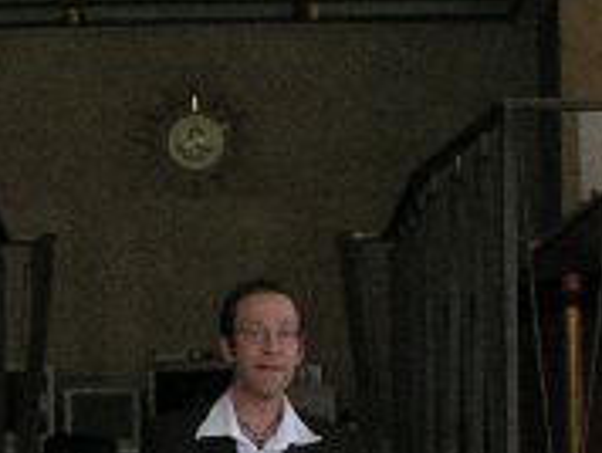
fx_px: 2734
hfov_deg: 12.4
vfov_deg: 9.1
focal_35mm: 157
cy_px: 818
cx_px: -61
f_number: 4.5
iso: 200
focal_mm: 8.9
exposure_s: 1/60
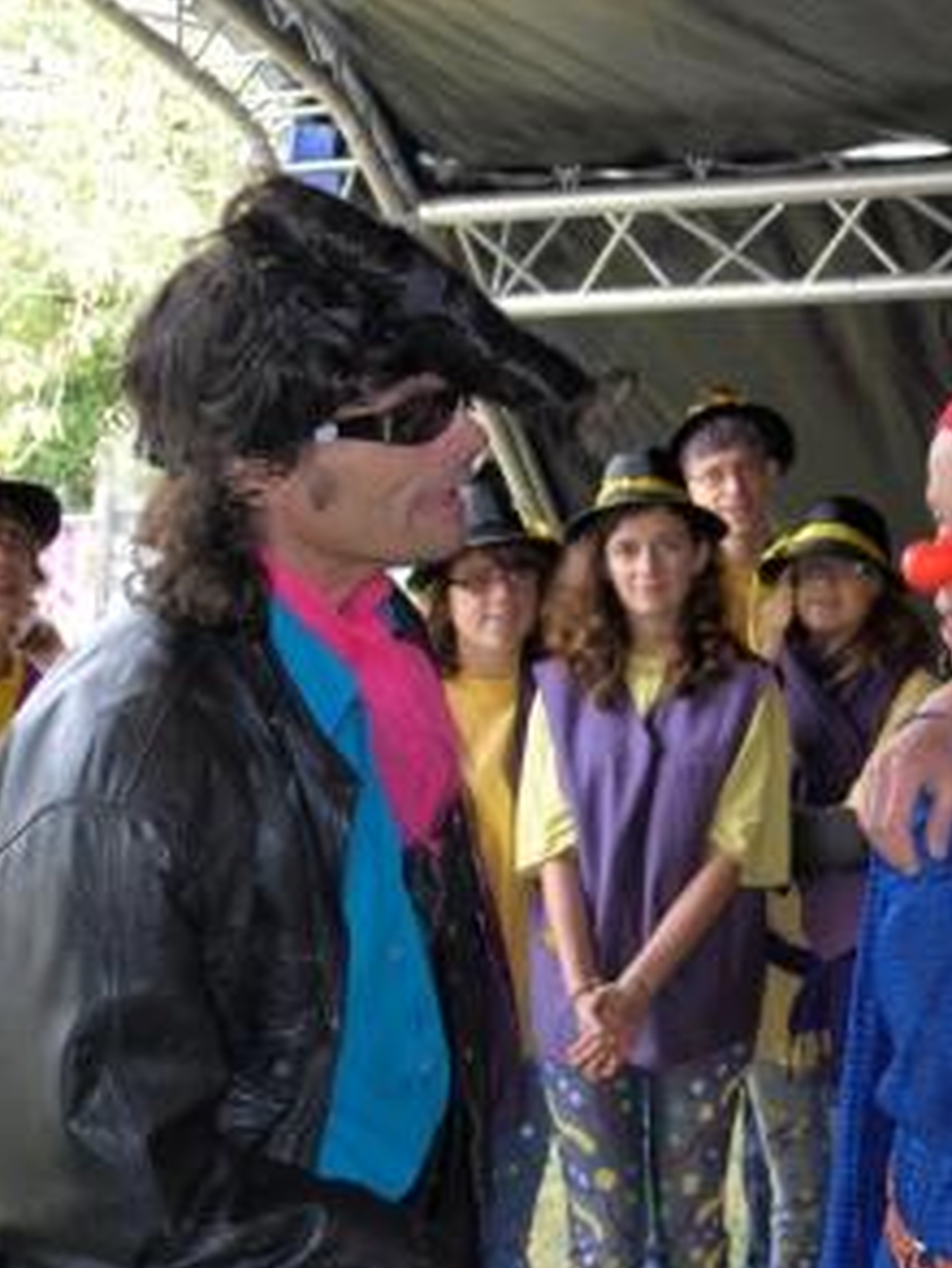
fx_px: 1942
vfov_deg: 36.2
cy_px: 640
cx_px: 788
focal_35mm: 53
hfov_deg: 26.9
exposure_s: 1/60
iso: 200
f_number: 4
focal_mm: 24
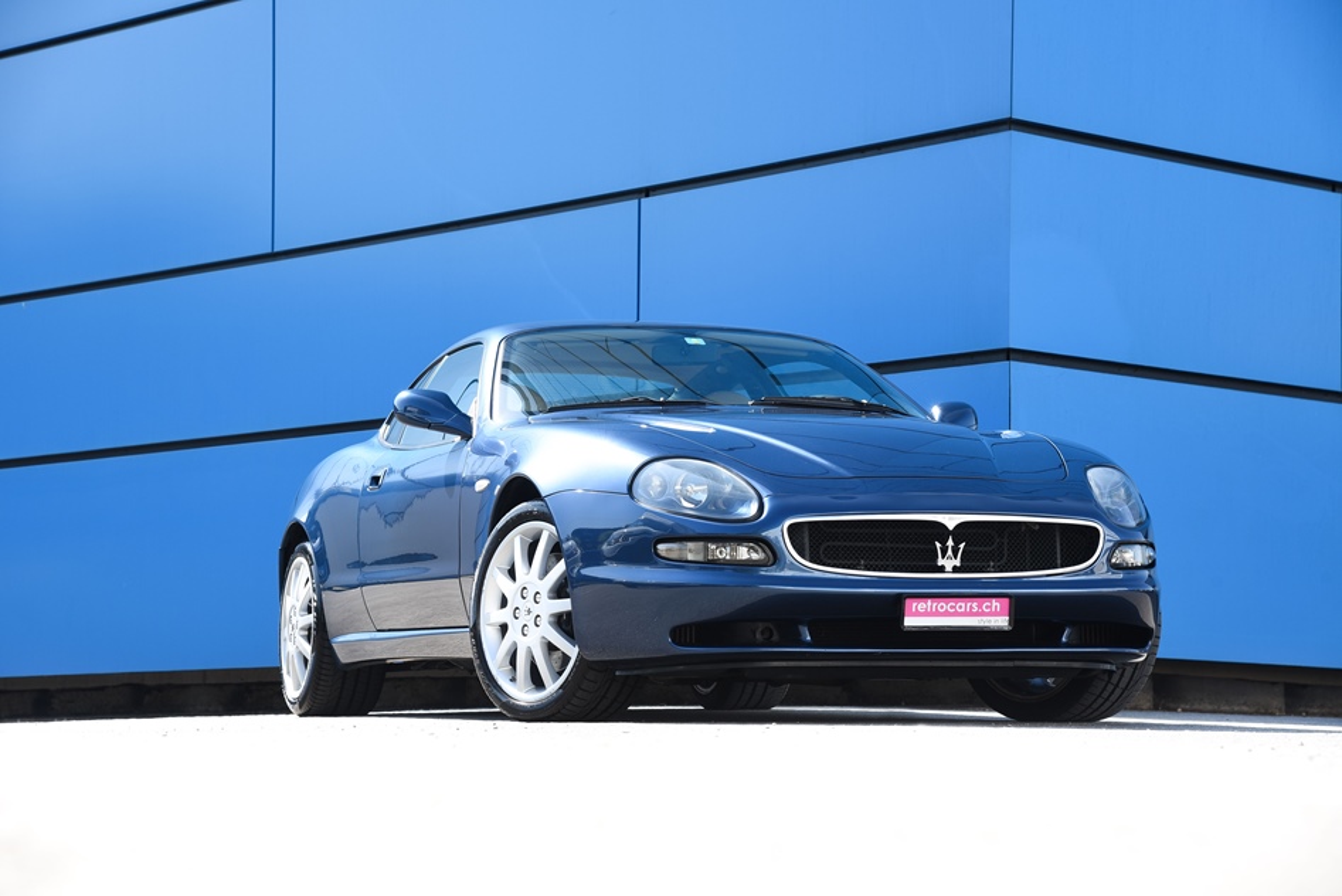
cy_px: 448
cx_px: 671
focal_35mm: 85
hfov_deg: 23.9
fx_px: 3169
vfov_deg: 16.1
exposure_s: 1/160
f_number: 8
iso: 200
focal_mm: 85
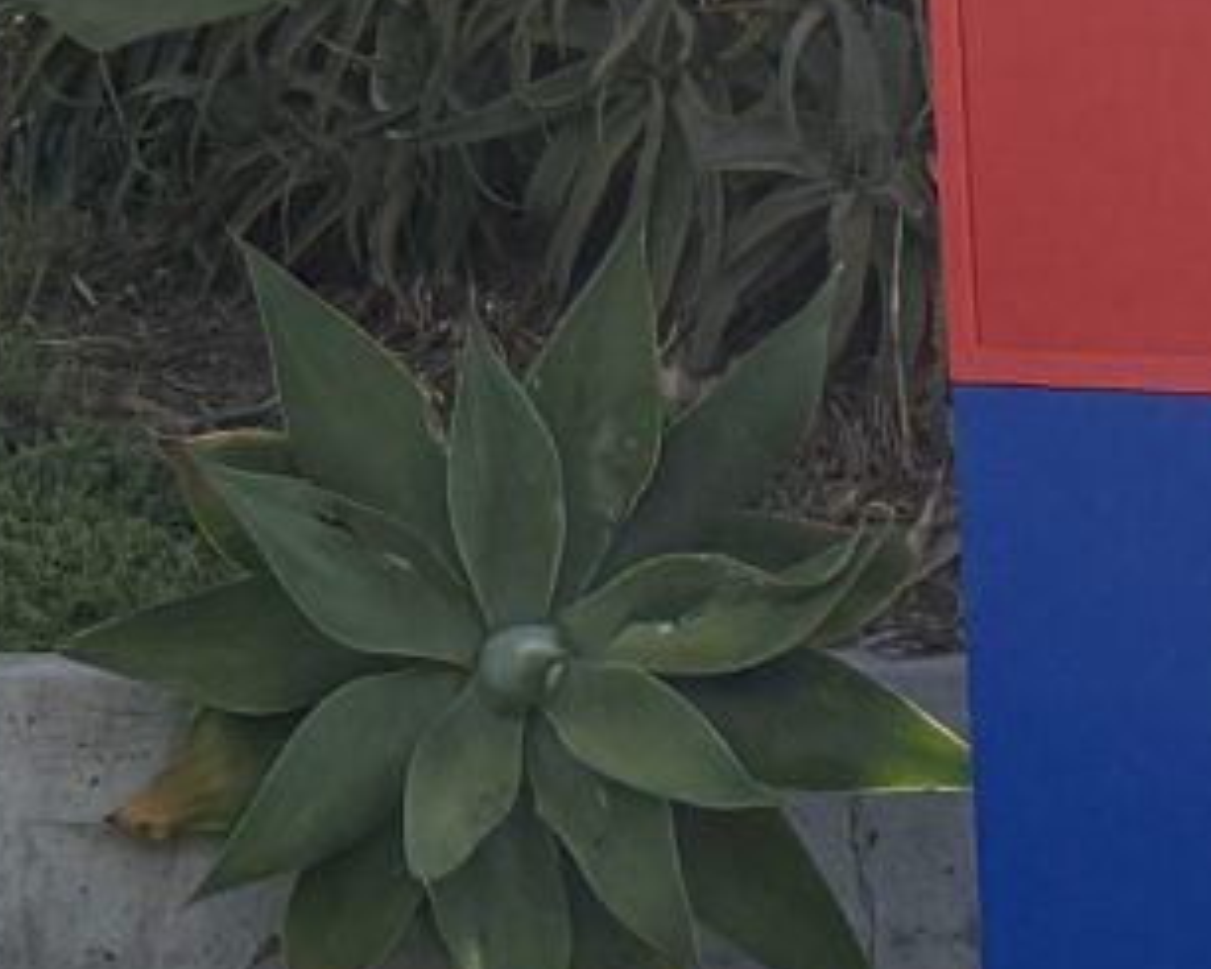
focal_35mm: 196
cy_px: -1060
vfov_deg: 7.5
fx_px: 7027
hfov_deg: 9.6
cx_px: -566
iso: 100
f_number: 1.78
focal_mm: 6.76
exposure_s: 1/3425
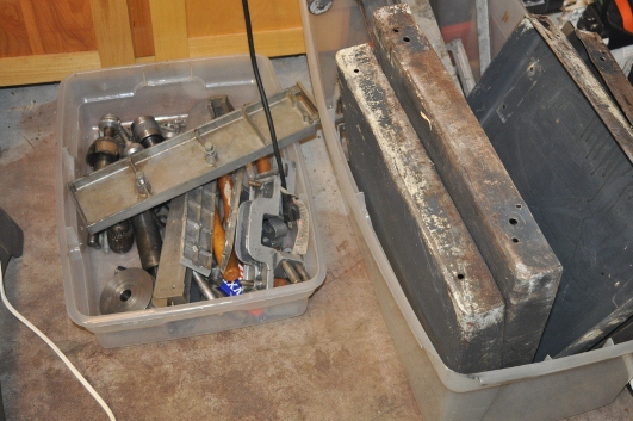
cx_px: 378
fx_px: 826
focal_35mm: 47
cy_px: 174
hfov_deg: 41.8
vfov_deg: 28.5
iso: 800
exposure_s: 1/60
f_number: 4.2
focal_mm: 26
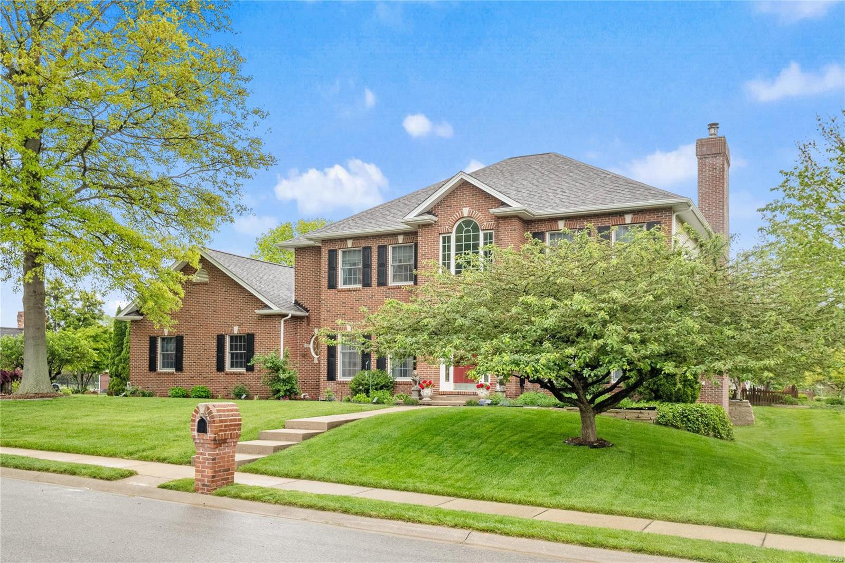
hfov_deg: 61.9
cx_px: 422
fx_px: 704
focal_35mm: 30
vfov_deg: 43.6
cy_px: 282
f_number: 8
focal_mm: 15
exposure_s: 1/50
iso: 400
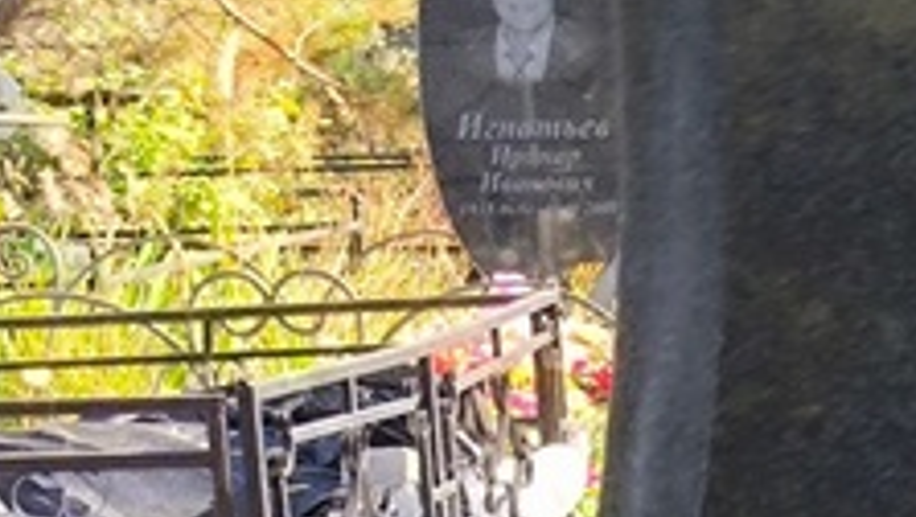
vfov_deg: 6.1
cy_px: 981
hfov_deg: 10.5
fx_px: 4741
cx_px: 1588
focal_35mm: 195
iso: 50
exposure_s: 1/282
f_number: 1.7
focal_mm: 4.71
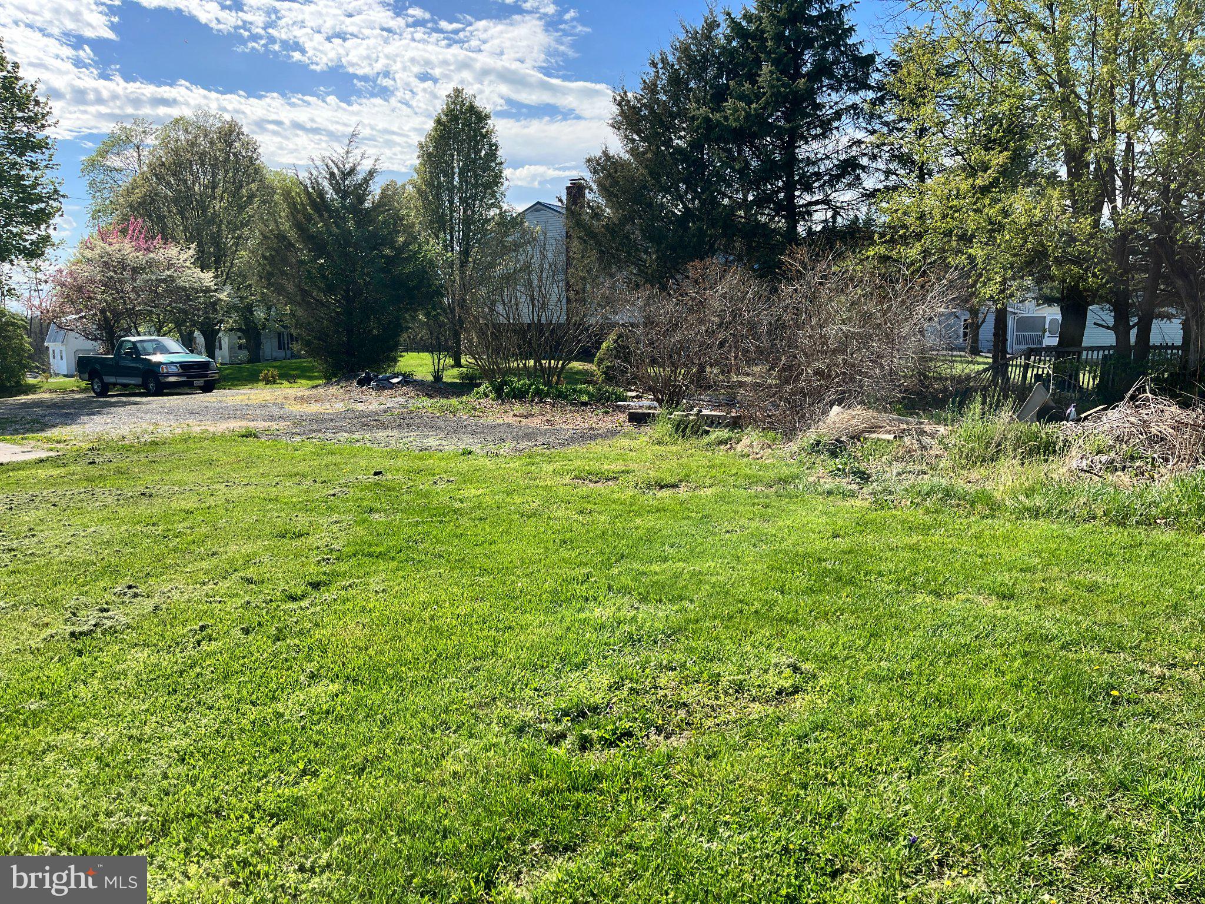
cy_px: 452
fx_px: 905
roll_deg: -0.3
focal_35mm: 26
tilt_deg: -7.8
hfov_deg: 67.3
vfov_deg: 53.1
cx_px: 602
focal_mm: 5.1
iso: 50
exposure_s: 1/2024
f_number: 1.6
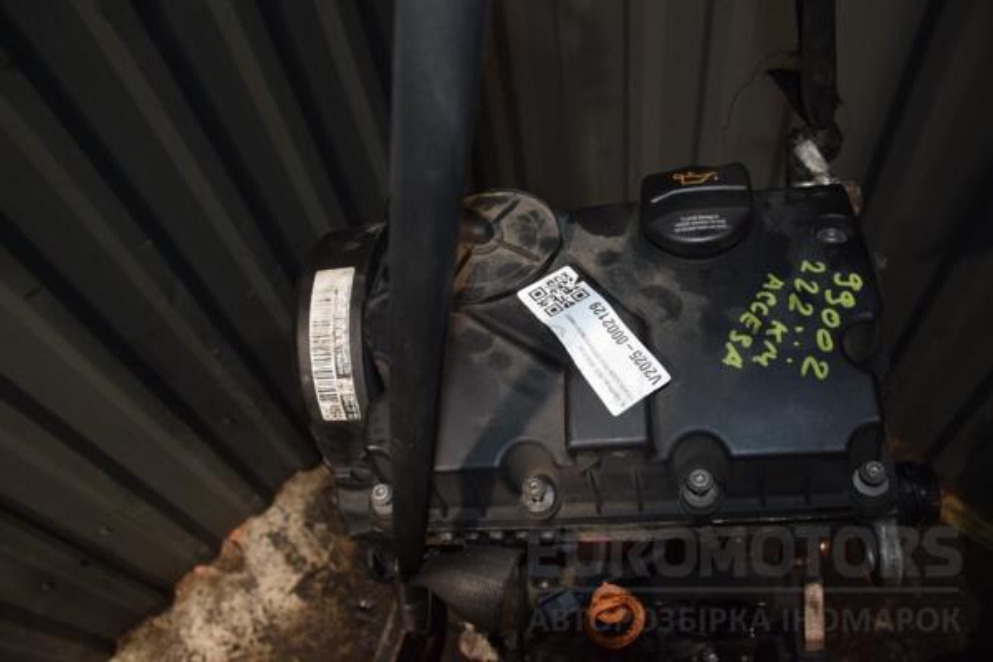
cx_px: 496
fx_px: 745
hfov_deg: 67.4
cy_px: 331
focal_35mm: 27
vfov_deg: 47.9
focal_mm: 18
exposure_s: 1/60
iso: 800
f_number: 5
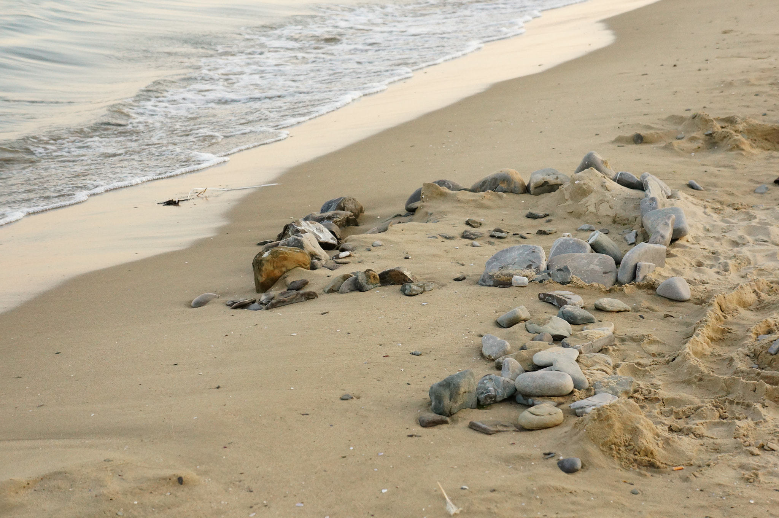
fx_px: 1783
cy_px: 259
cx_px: 390
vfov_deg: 16.5
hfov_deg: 24.6
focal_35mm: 82
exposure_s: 1/1000
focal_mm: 55
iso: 1600
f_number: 5.6
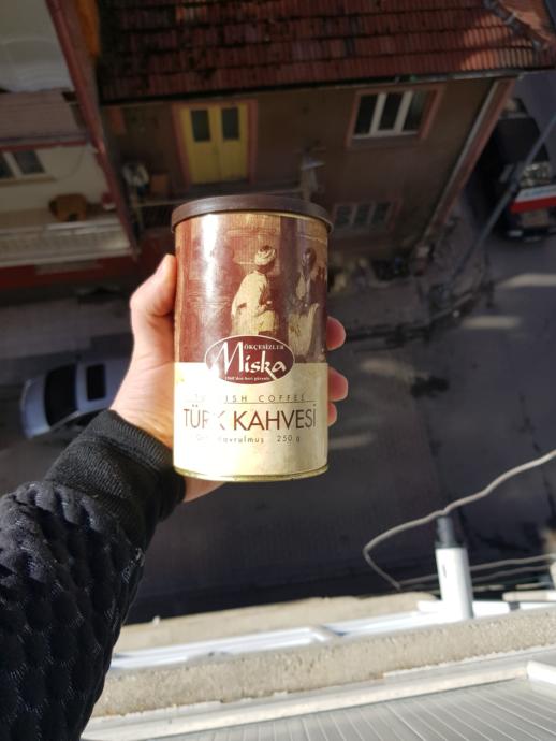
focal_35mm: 26
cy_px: 370
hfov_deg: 53.1
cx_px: 278
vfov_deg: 67.3
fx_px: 556
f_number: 1.7
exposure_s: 1/2064
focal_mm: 4.2
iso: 40
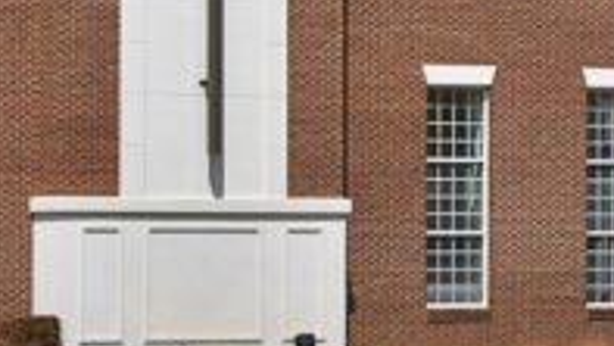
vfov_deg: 4.4
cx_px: -620
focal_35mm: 272
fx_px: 4430
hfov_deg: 7.6
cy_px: -422
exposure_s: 1/200
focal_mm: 50
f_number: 8
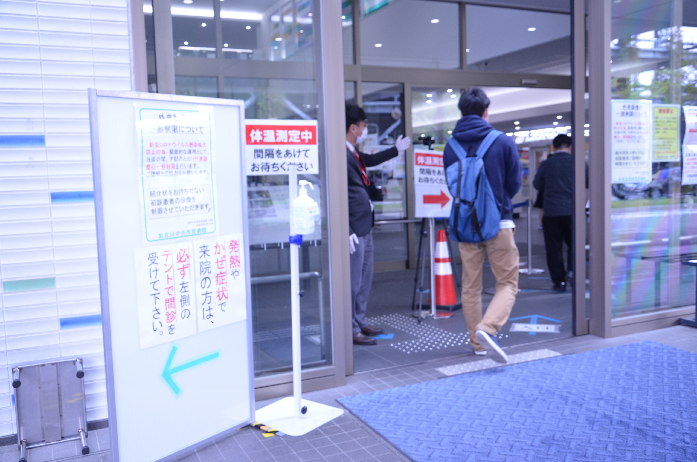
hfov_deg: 57.3
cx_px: 348
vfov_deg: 39.8
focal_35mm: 33
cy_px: 231
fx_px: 638
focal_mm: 22
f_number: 5
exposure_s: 1/100
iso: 400
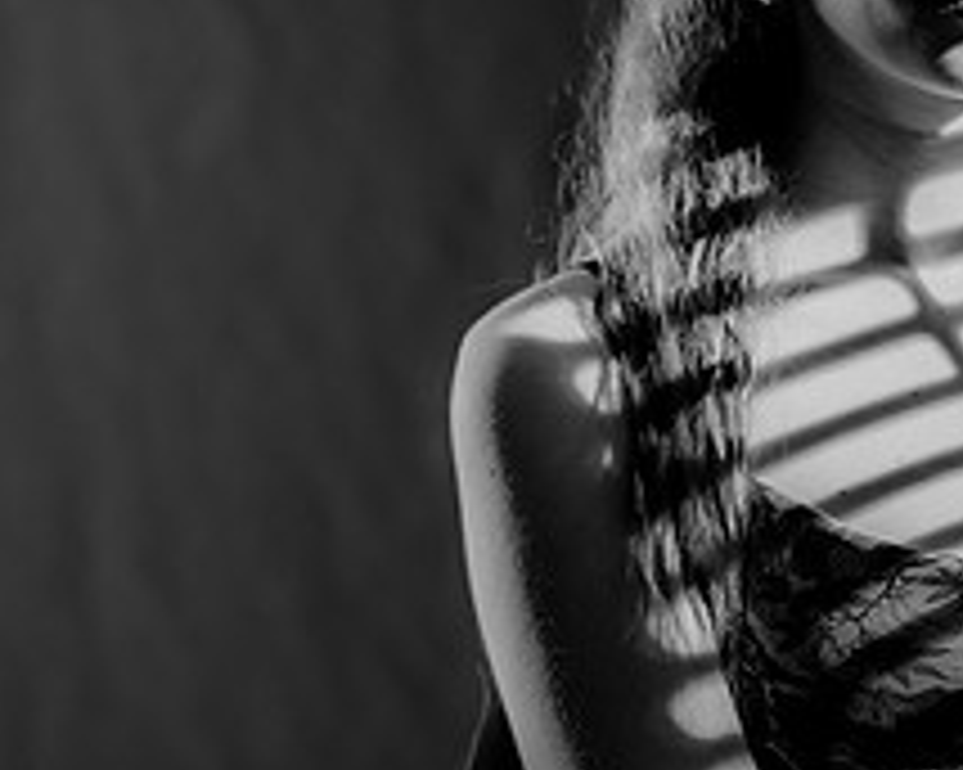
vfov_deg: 7.2
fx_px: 6153
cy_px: 250
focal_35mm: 216
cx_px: 927
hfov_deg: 8.9
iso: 100
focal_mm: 85
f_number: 2
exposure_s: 1/100
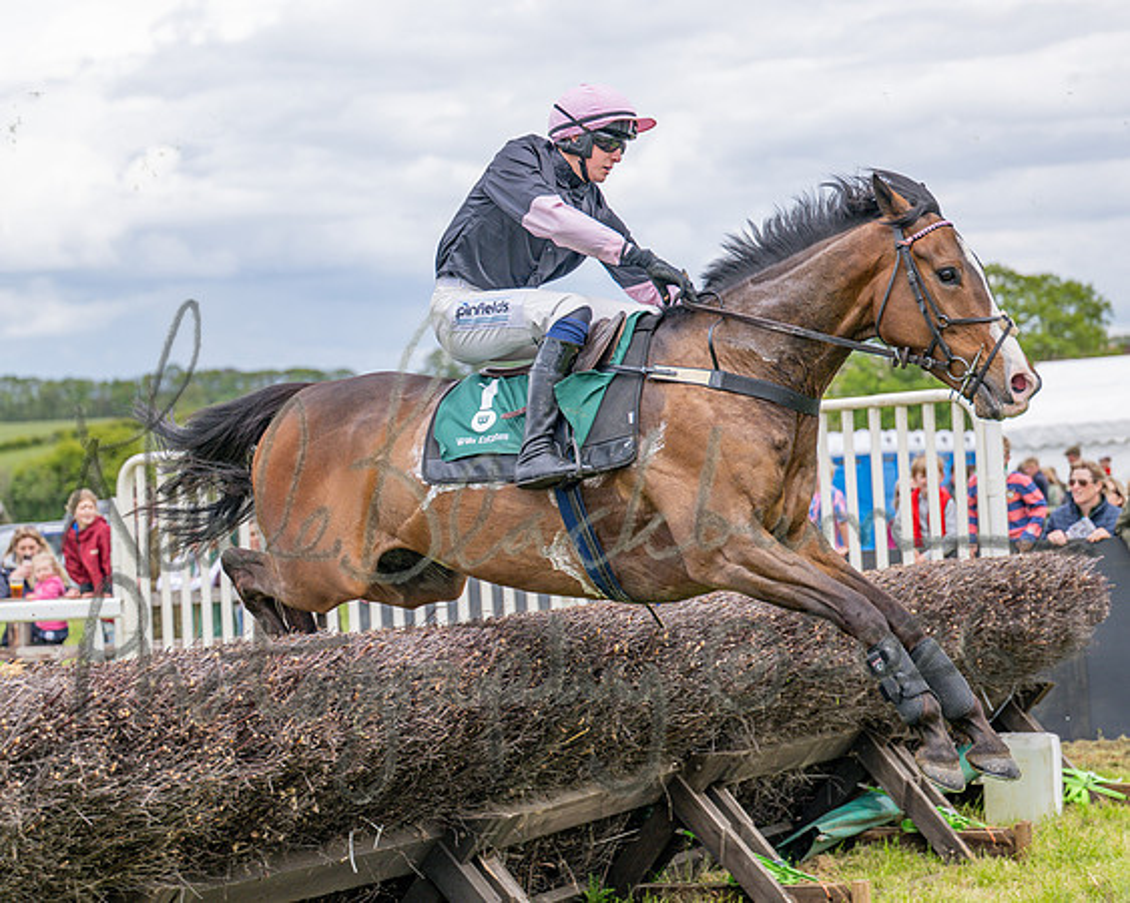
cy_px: 509
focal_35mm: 94
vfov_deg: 16.3
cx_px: 456
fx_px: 3146
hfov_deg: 20.3
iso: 200
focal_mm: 70
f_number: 2.8
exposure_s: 1/1600
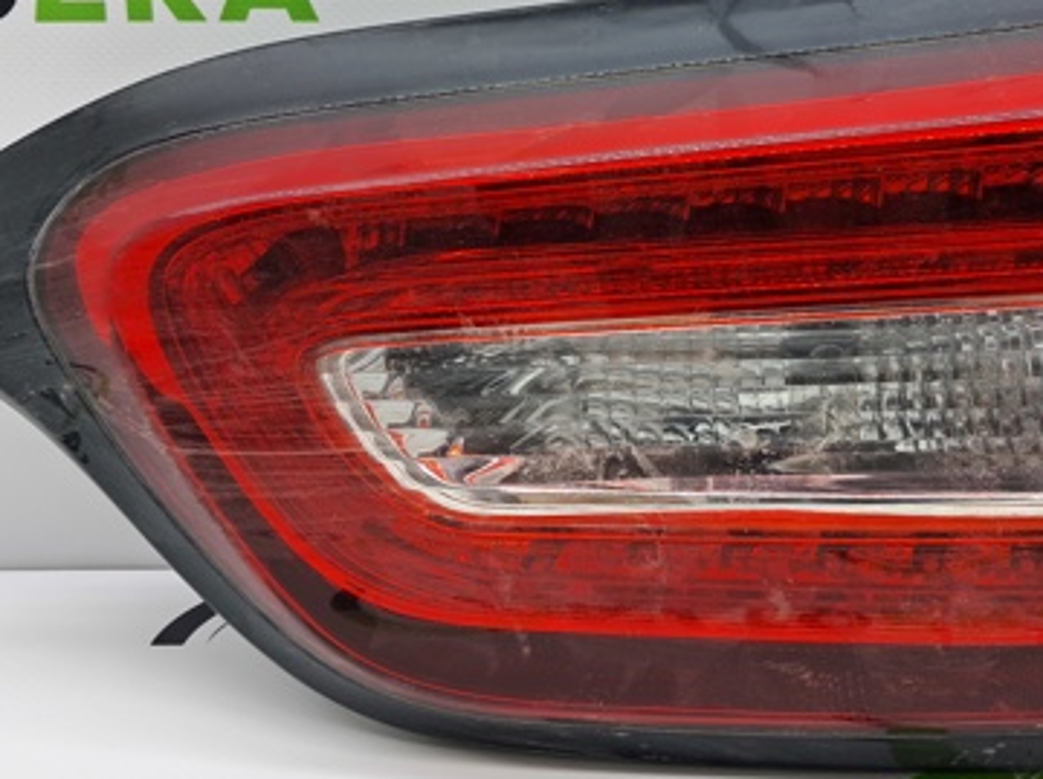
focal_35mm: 48
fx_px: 1444
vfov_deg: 30.0
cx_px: 666
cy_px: 253
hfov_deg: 39.4
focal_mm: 4
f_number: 1.8
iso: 50
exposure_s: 1/50
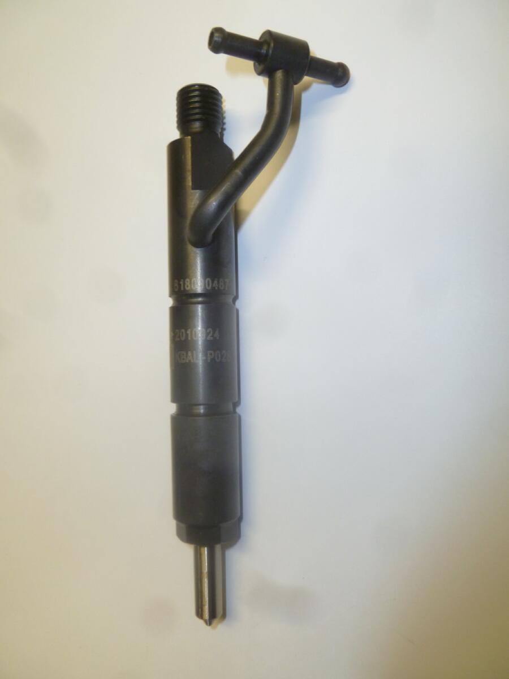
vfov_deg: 63.4
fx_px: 549
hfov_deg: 49.7
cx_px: 254
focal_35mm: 28
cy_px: 340
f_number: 3.3
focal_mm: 5
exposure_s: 1/30
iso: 160
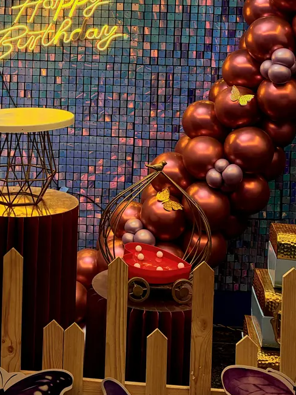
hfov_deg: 25.7
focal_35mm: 56
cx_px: 68
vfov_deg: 33.6
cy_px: 98
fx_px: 638
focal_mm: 5.96
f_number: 1.6
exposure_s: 1/100
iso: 80
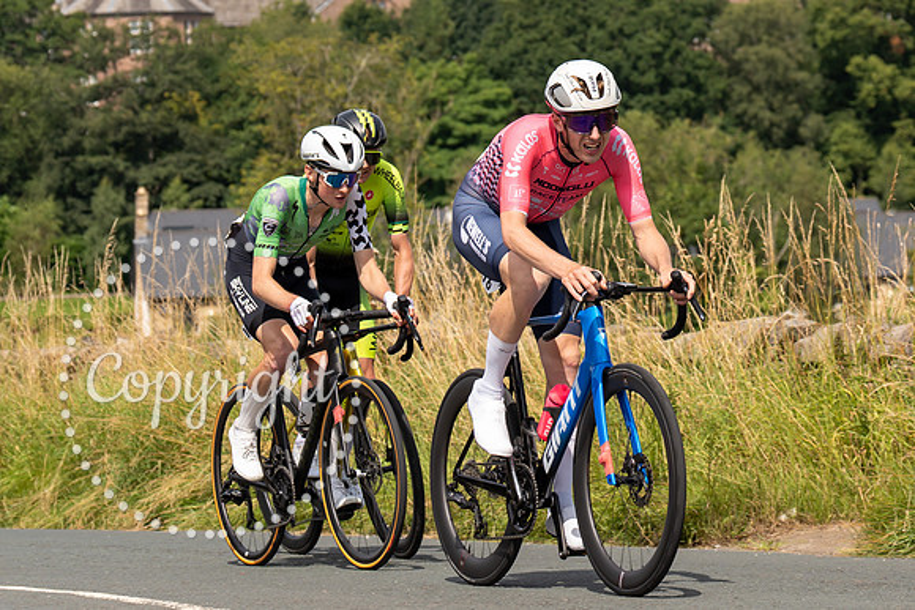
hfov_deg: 12.5
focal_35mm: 164
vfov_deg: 8.4
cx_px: 485
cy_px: 164
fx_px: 4172
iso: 100
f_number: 4.5
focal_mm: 75
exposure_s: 1/800
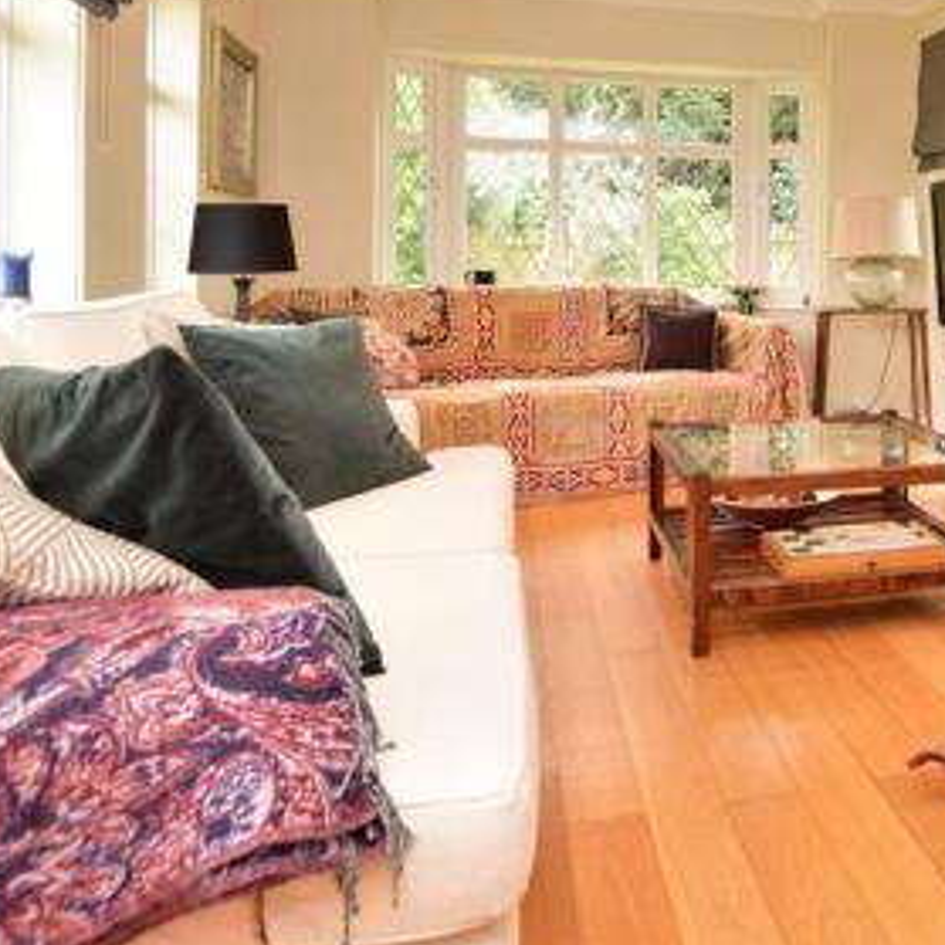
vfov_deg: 52.1
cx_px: 796
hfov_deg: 49.8
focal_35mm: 30
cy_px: 256
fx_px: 927
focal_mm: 10
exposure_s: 1/40
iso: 320
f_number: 5.6
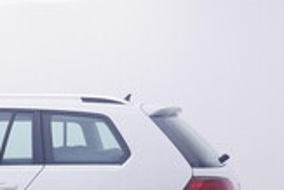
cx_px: -62
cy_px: 168
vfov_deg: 17.8
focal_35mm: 76
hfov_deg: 24.2
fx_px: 598
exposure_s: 1/80
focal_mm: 15
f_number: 5
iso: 200
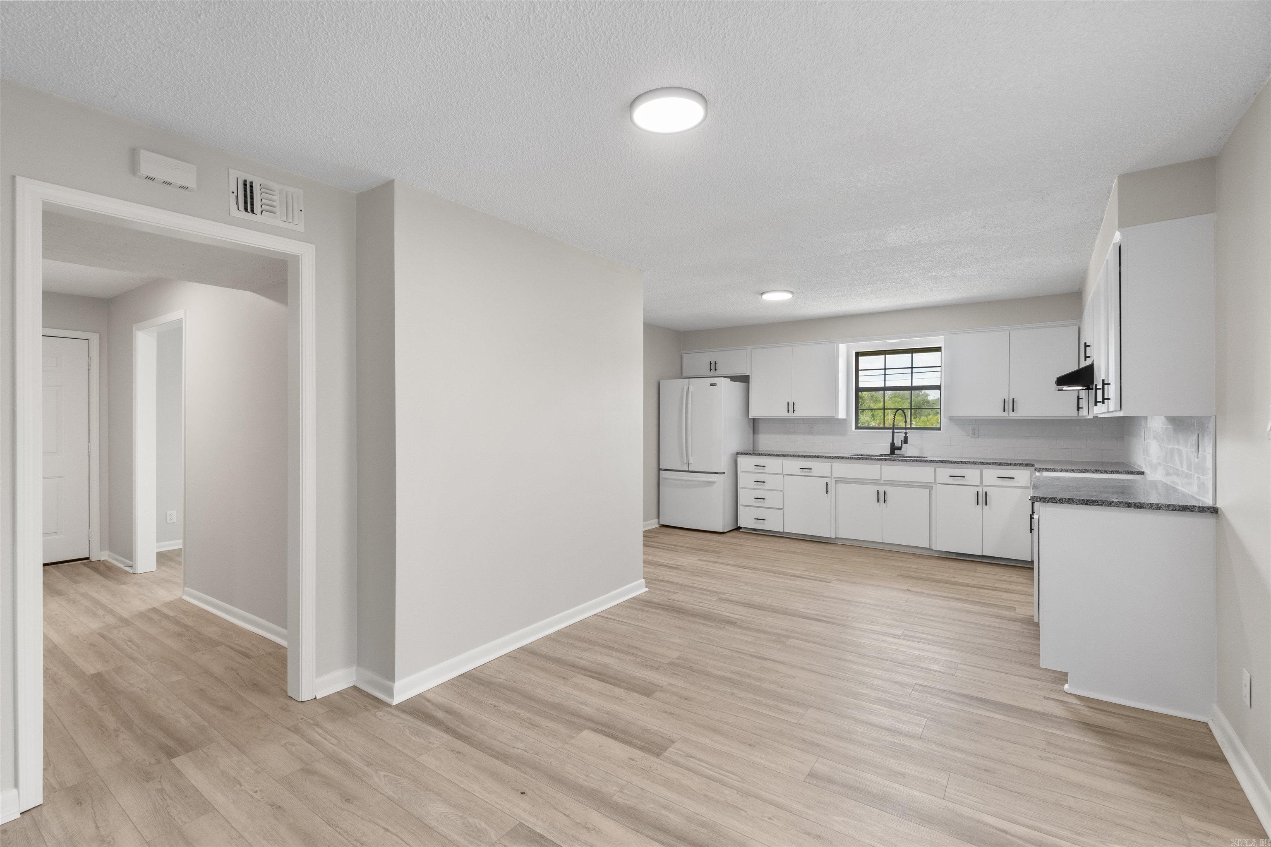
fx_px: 530
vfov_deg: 77.3
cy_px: 424
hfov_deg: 100.4
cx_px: 636
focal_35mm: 15
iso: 400
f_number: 8
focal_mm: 10
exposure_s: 1/4
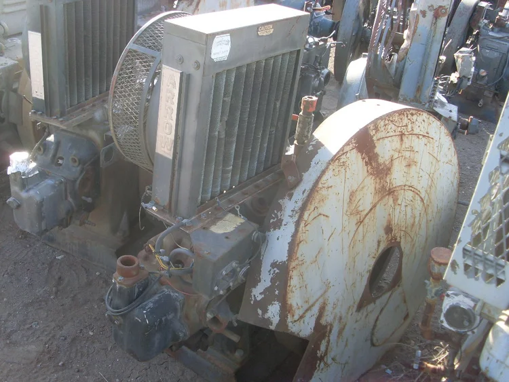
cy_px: 191
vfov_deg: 37.7
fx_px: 559
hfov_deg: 49.0
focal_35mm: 38
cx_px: 254
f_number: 3
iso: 80
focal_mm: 6.3
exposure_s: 1/250
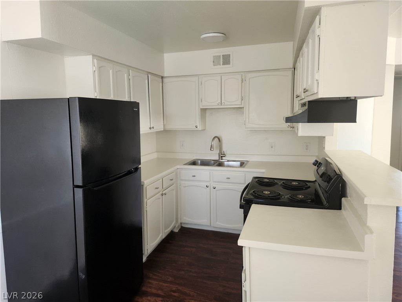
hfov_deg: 73.9
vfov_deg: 58.9
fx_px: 267
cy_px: 151
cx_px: 201
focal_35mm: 23
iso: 160
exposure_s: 1/100
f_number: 1.8
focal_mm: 5.54
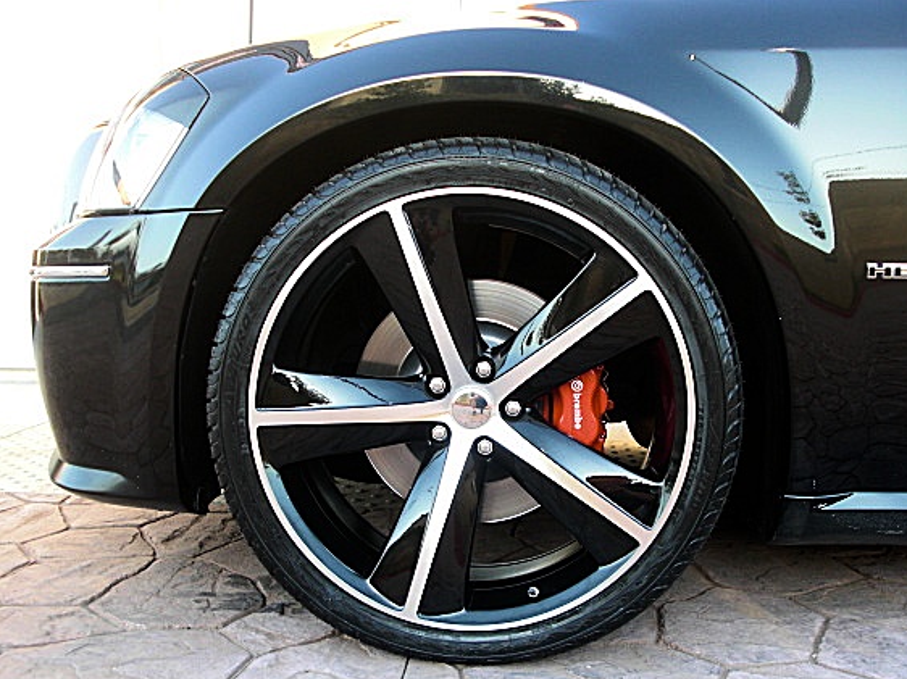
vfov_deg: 35.1
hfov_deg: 45.8
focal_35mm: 41
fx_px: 1074
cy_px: 385
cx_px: 489
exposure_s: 1/80
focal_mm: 6.3
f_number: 2.8
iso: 100
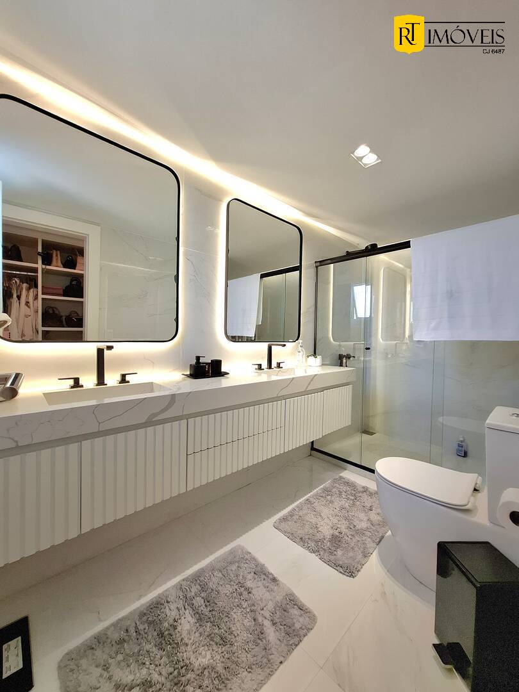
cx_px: 260
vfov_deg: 106.2
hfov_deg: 89.9
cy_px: 346
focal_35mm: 13
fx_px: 260
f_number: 2.2
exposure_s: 1/60.2
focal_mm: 1.74
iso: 50
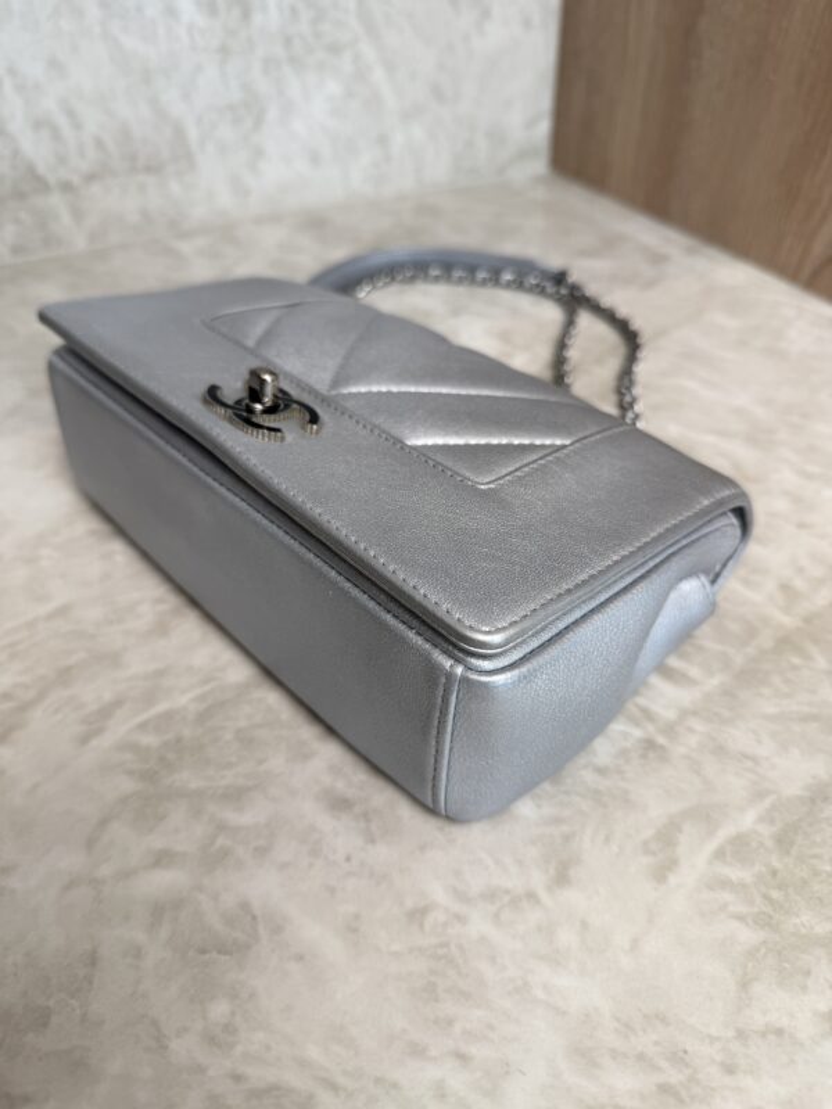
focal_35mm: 24
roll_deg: -0.1
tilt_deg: -40.4
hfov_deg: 56.8
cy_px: 554
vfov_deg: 71.6
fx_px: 769
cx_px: 416
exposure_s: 1/120
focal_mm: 6.76
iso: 64
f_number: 1.78
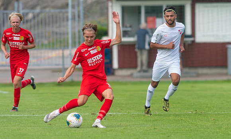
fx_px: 3722
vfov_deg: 2.1
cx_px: 109
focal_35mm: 597
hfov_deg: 3.6
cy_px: 78
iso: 500
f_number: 4
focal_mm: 420
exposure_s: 1/1250
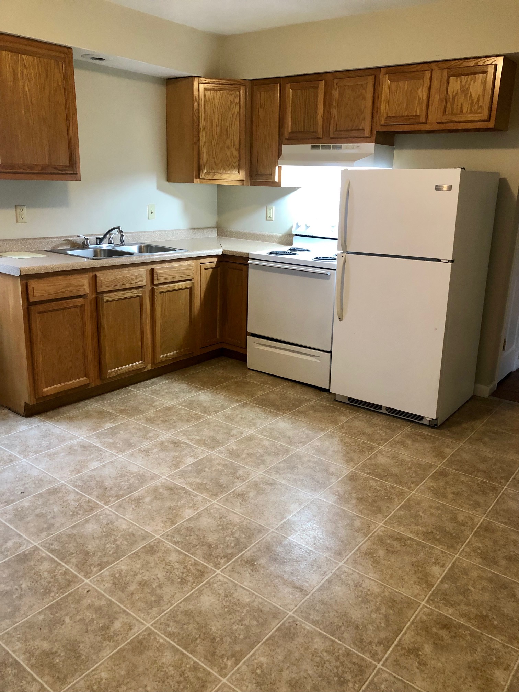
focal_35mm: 28
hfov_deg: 49.7
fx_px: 560
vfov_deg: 63.4
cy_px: 346
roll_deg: -1.6
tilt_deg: -17.5
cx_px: 260
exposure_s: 1/15
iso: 64
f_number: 1.8
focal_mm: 3.99
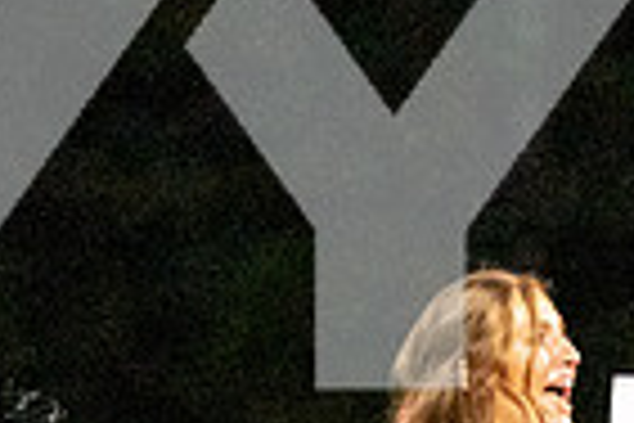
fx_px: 14493
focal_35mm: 823
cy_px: 700
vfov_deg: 1.7
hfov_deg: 2.5
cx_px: 594
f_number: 6.3
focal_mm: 200
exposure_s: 1/1600
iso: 16000
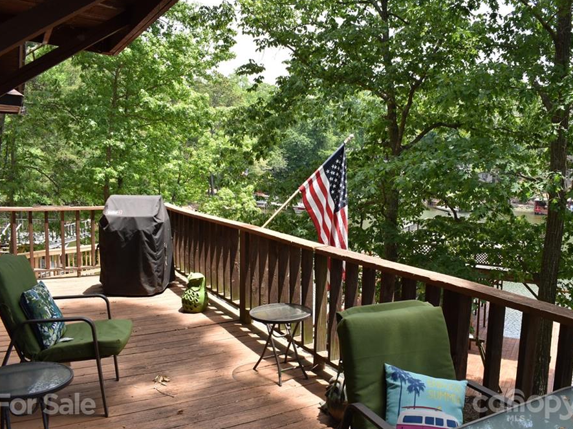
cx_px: 323
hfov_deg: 59.8
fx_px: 496
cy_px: 213
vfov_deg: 46.8
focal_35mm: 30
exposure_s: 1/250
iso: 400
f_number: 8
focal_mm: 18
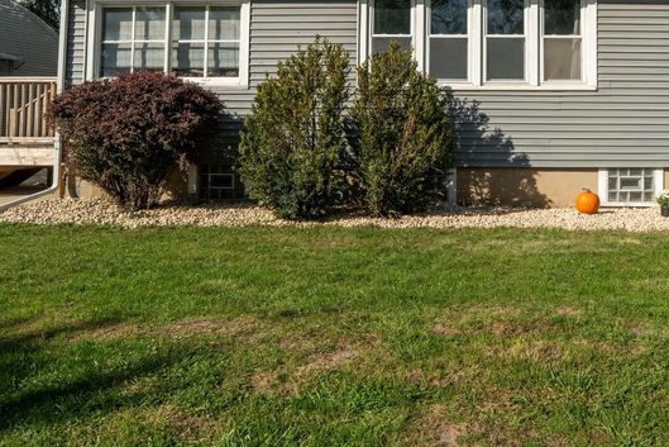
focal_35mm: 31
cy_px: 89
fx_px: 576
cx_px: 492
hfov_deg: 57.6
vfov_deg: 40.6
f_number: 9
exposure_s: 1/125
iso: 100
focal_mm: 16
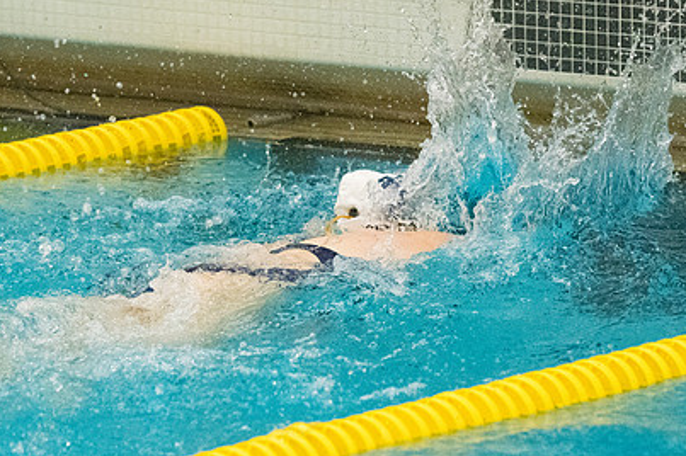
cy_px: 233
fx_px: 8225
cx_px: 378
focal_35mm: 432
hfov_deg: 4.8
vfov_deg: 3.2
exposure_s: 1/1250
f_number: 4.5
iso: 8000
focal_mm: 200
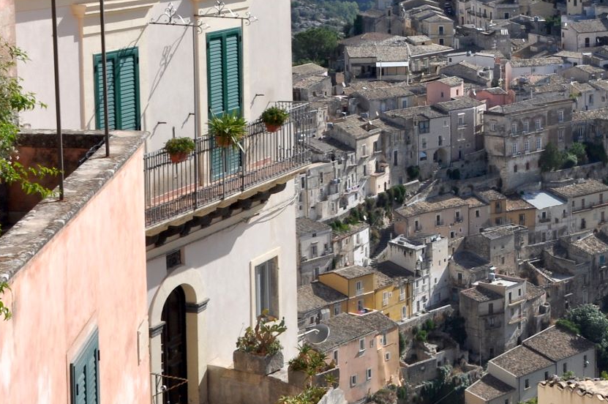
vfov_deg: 14.0
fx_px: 1636
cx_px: 664
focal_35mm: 97
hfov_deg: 20.1
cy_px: 53
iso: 320
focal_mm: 28
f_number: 13
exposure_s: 1/160
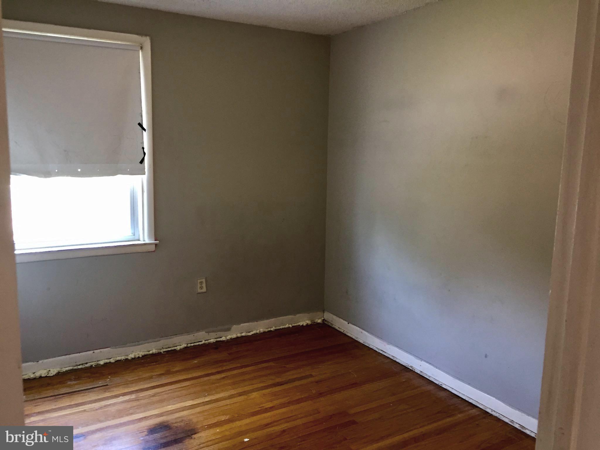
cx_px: 300
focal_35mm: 29
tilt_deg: -8.7
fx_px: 503
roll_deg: -0.9
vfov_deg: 48.2
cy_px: 225
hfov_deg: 61.7
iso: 160
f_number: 2.2
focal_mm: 4.15
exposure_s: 1/33
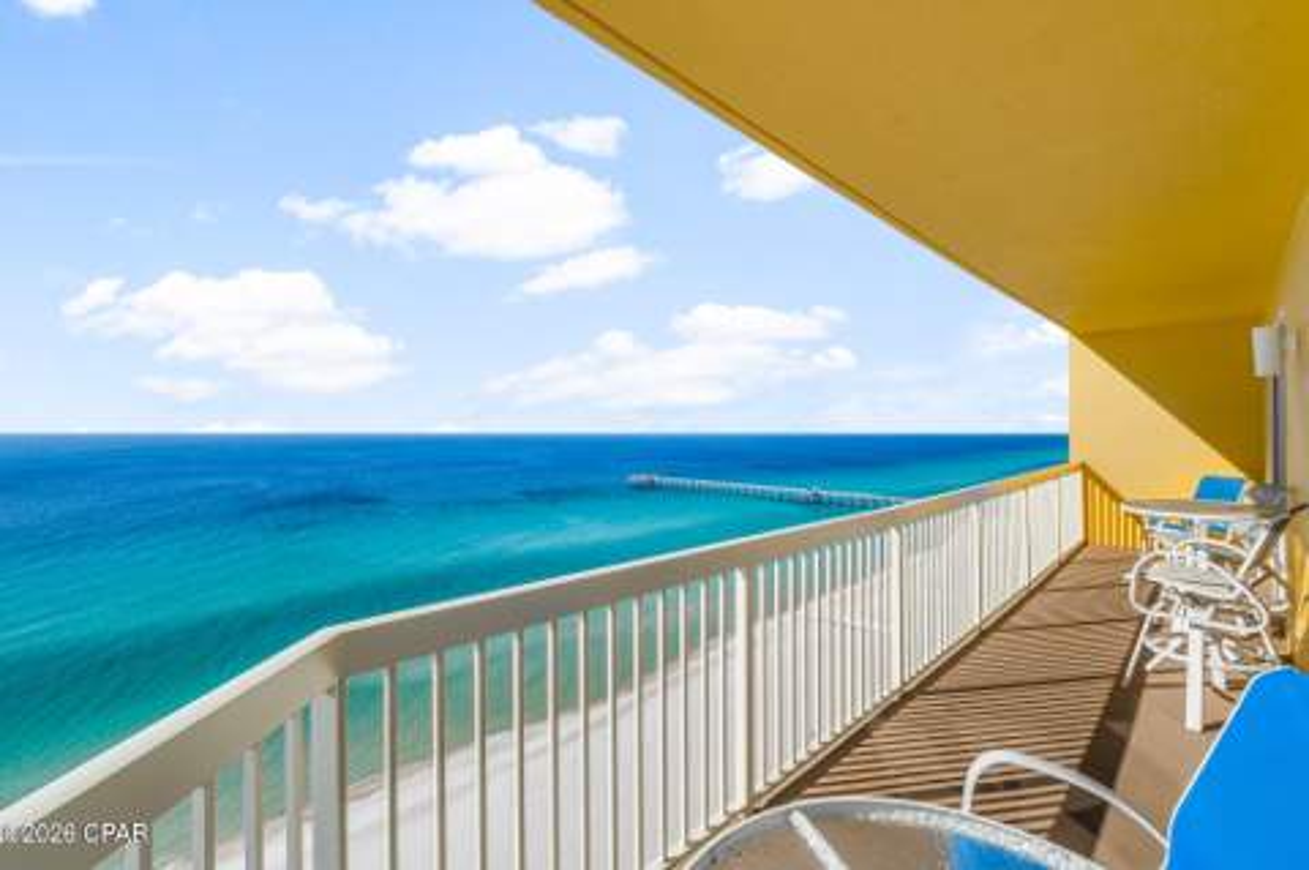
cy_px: 435
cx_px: 654
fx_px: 545
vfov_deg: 77.2
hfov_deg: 100.4
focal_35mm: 15
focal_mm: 10
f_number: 9
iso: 100
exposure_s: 1/160
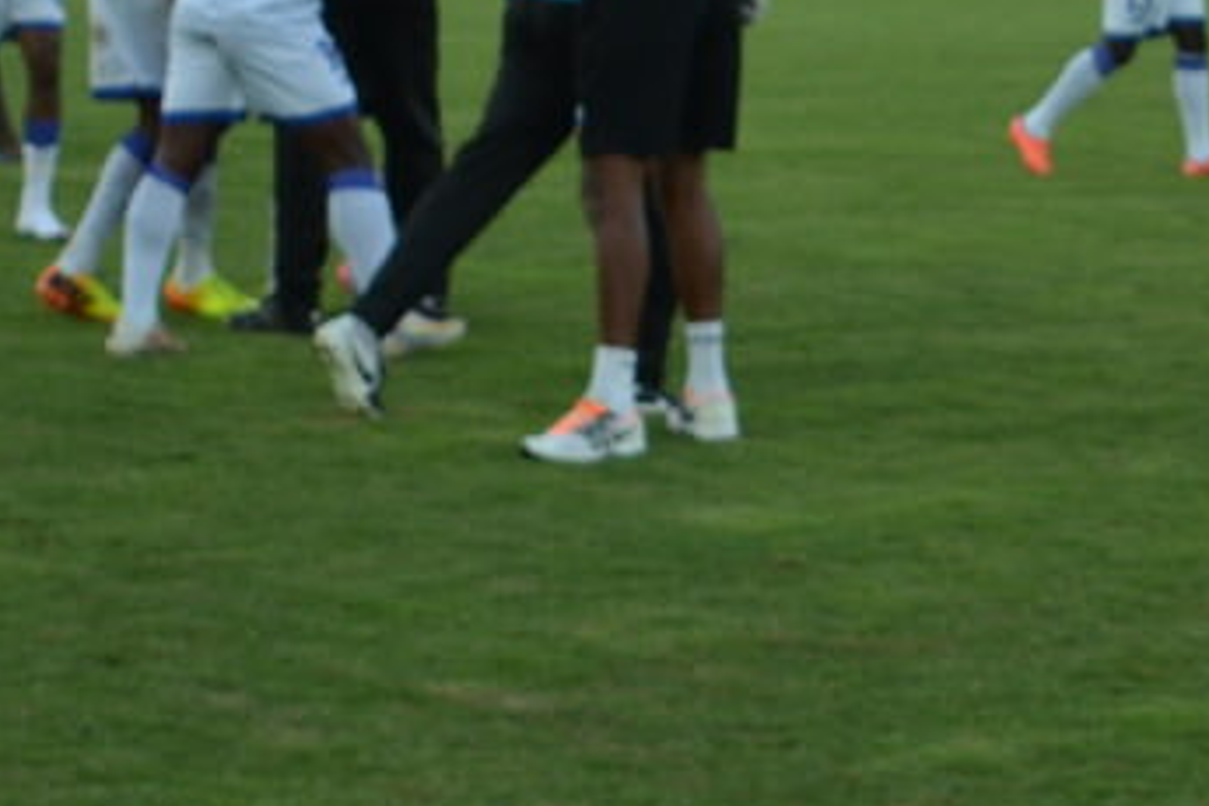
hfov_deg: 20.0
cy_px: 14
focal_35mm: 100
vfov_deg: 13.5
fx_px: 3358
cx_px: 1083
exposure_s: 1/400
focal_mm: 20
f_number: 4
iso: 450
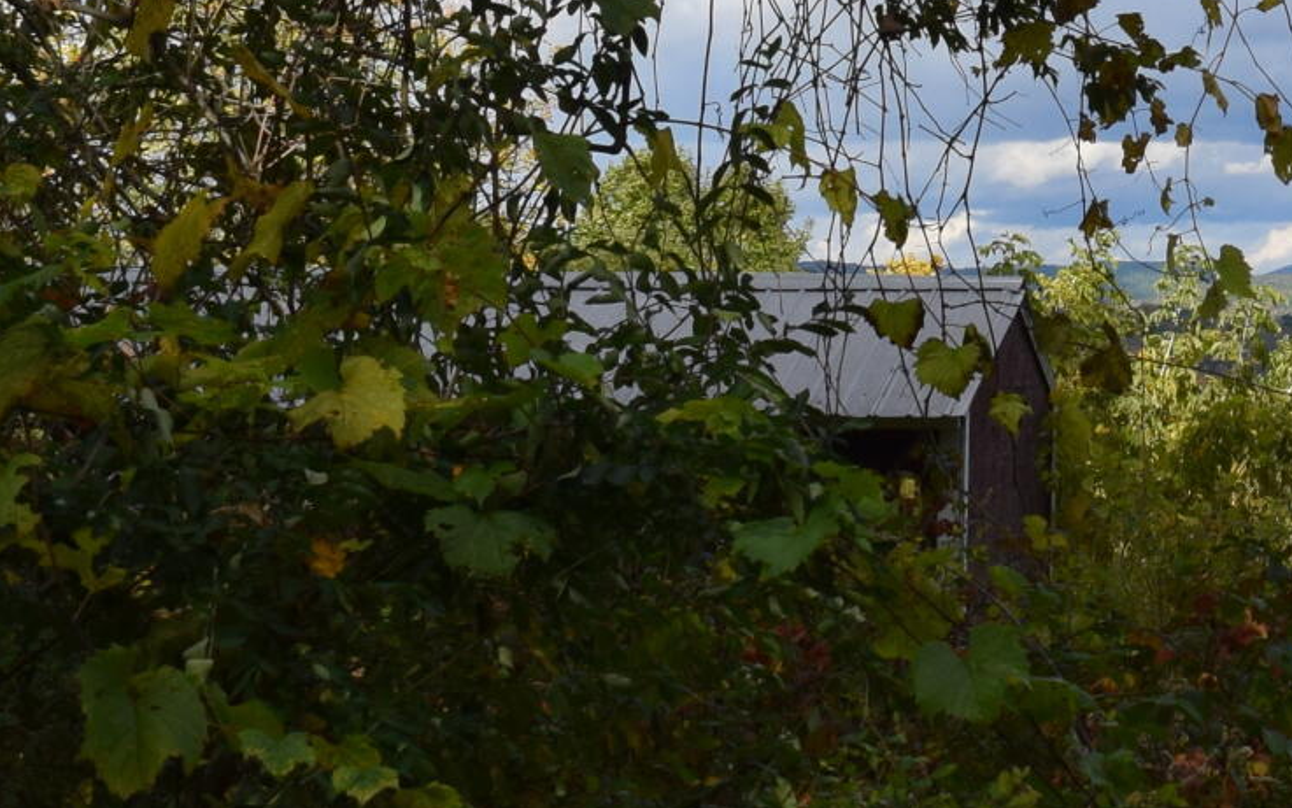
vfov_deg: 11.5
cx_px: 2149
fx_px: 3945
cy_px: -79
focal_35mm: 112
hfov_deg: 16.3
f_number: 10
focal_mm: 18
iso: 200
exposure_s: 1/400
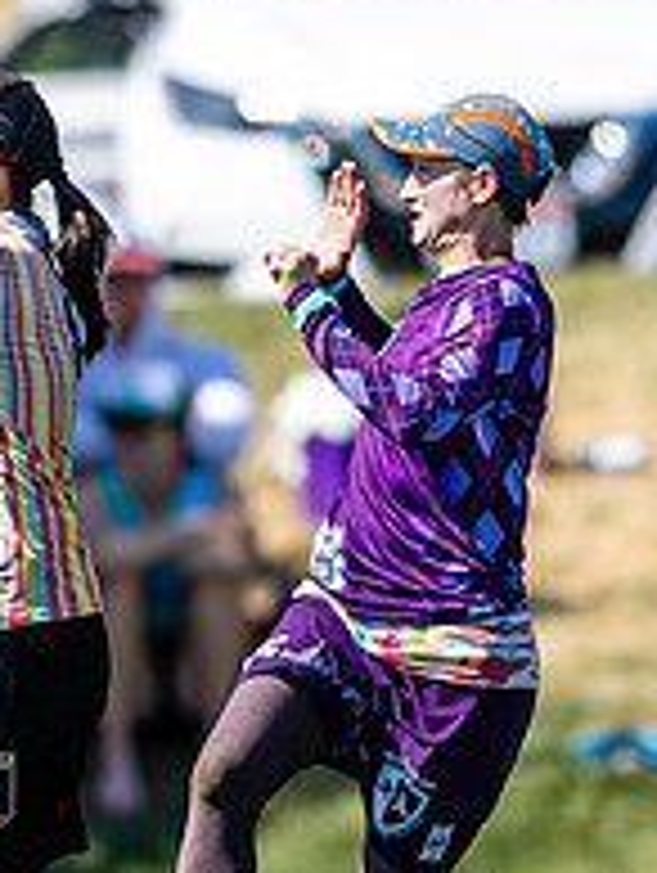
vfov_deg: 0.9
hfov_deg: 0.7
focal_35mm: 2095
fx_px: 52900
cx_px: -132
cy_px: 681
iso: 100
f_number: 2.8
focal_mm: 400
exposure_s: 1/2000
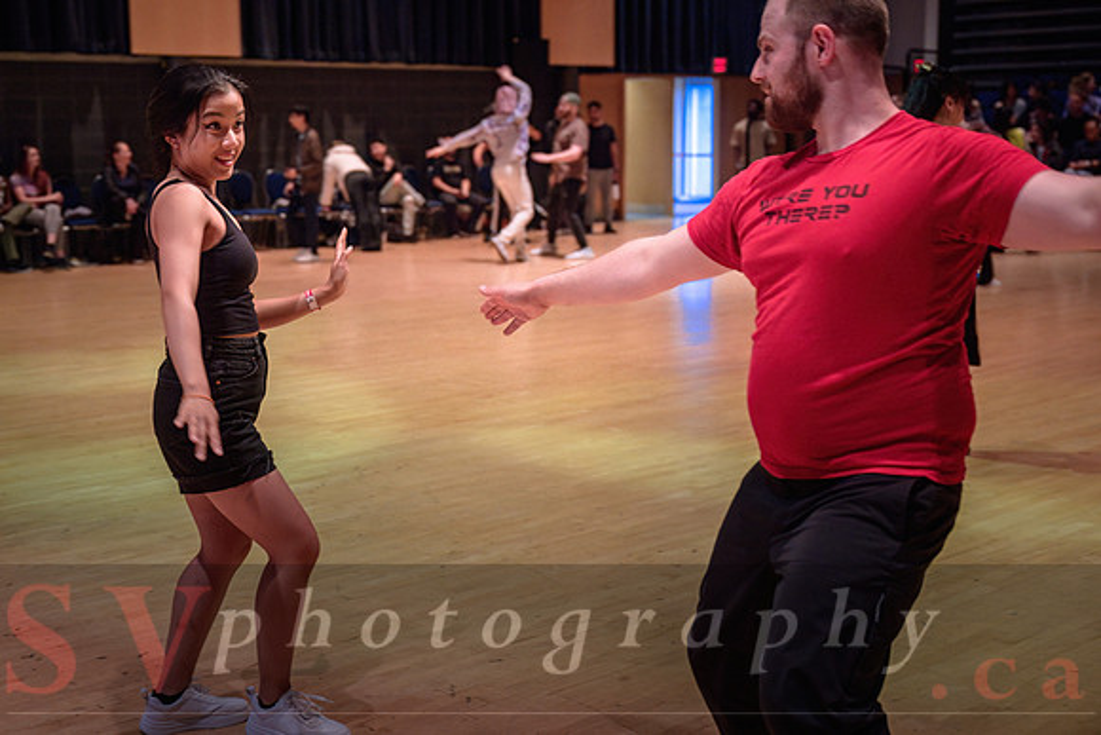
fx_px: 1457
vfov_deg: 28.3
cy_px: 367
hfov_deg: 41.3
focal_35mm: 48
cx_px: 470
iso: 1600
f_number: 2.8
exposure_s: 1/125
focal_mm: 41
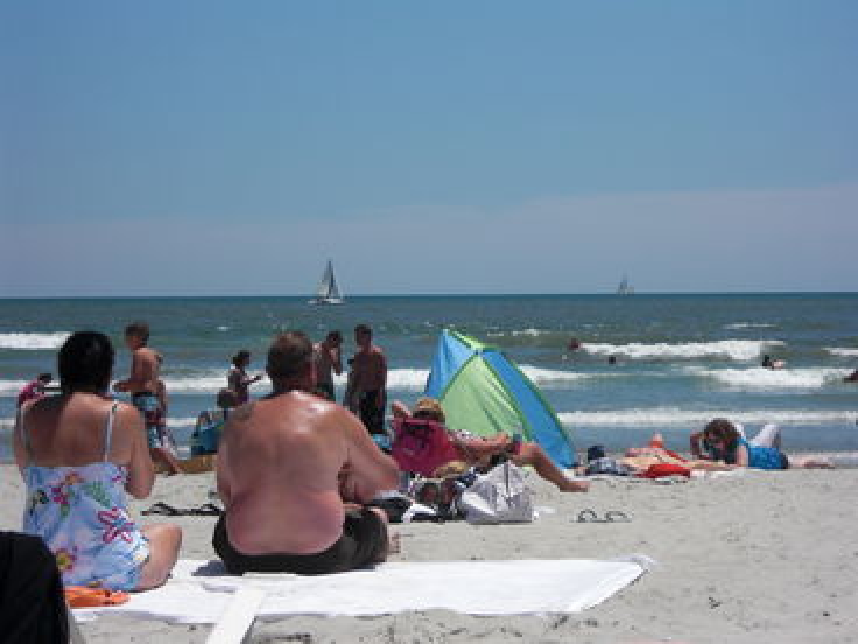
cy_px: 322
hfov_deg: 18.2
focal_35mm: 108
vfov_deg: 13.7
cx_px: 429
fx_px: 2677
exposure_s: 1/640
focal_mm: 18.9
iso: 50
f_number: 5.3
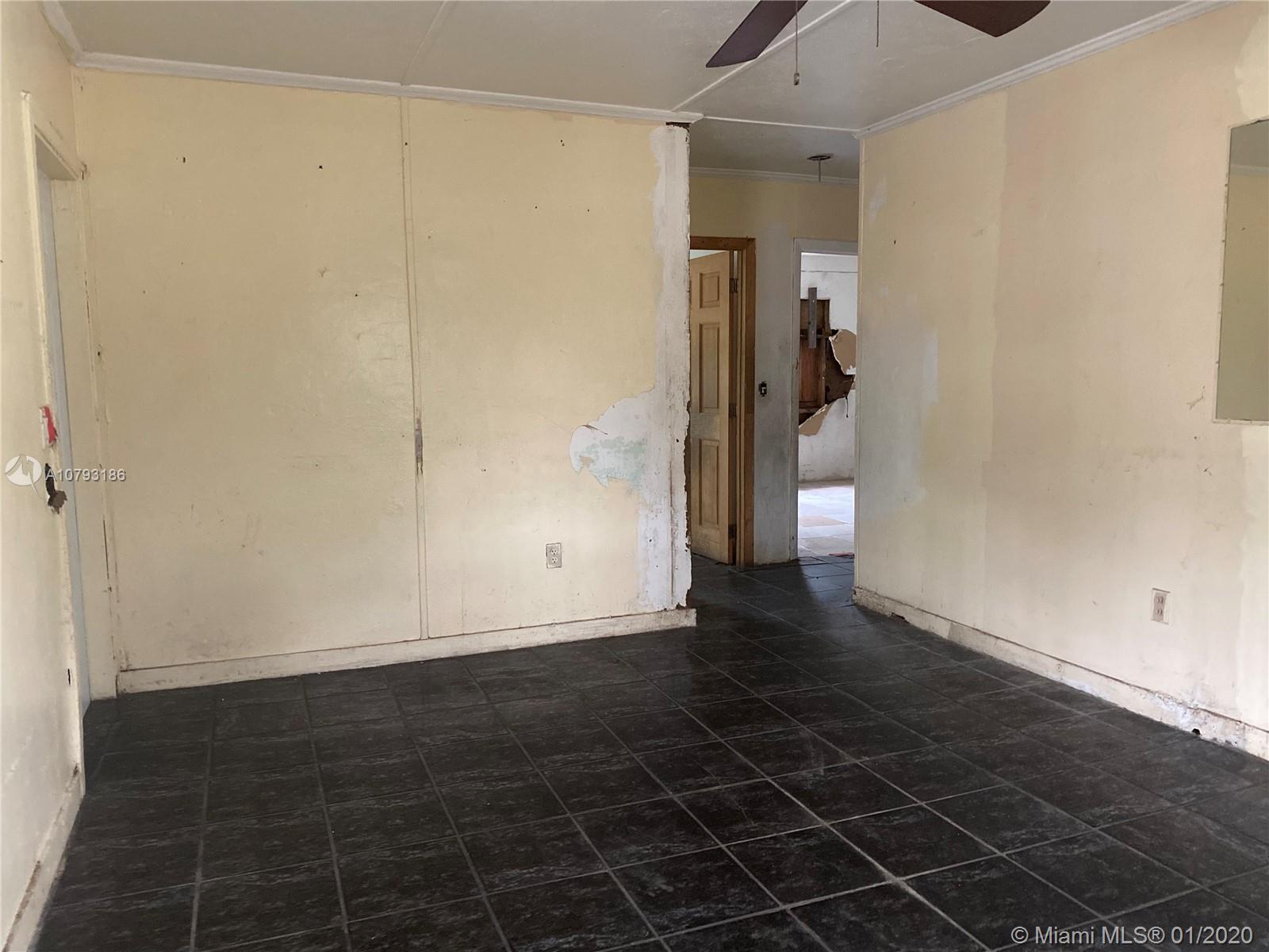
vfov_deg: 53.1
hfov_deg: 67.3
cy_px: 476
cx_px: 634
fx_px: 953
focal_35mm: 26
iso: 640
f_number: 1.8
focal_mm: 4.25
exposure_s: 1/33
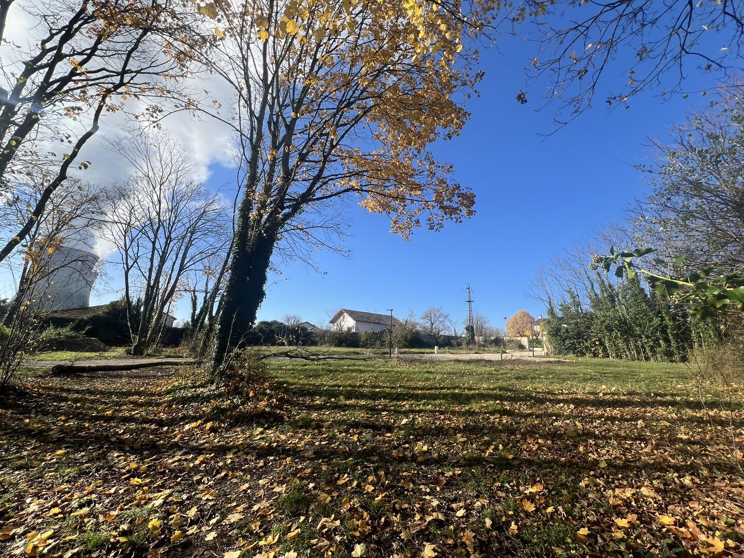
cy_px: 279
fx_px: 279
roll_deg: -2.4
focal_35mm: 13
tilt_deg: +14.5
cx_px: 372
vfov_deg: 89.9
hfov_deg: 106.2
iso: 32
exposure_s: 1/1179
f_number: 1.8
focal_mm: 1.57
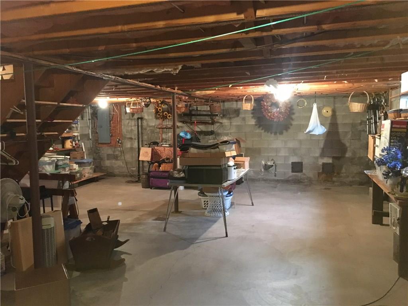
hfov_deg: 61.7
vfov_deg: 48.2
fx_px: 342
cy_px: 153
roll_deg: +1.5
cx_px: 204
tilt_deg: -4.3
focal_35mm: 29
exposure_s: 1/15
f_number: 2.2
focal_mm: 4.15
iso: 320
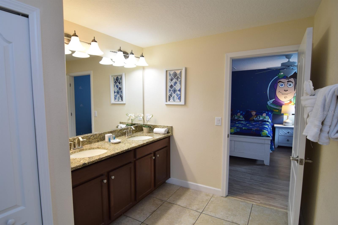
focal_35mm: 16
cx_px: 169
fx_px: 155
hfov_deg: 95.0
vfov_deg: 72.0
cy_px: 112
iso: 400
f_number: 4
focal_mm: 11
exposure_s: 1/60
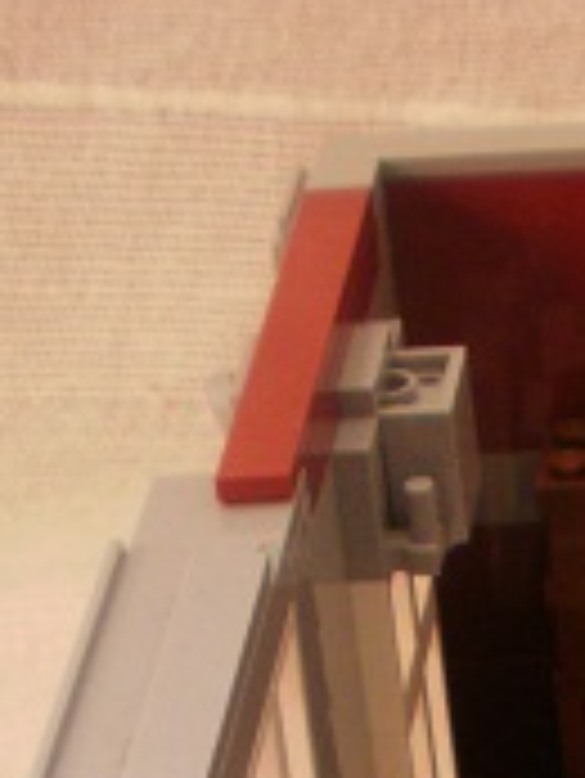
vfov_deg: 10.5
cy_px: 1781
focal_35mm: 166
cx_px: 657
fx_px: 3736
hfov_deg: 8.9
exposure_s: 1/30
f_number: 3.5
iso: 100
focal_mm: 6.3
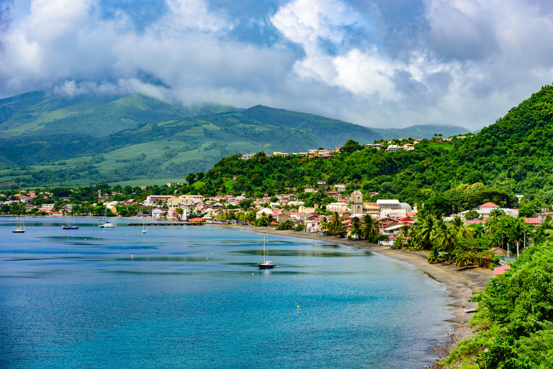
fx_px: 891
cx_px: 276
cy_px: 184
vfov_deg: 23.4
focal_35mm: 58
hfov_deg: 34.5
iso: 100
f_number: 5.6
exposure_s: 1/800
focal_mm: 58
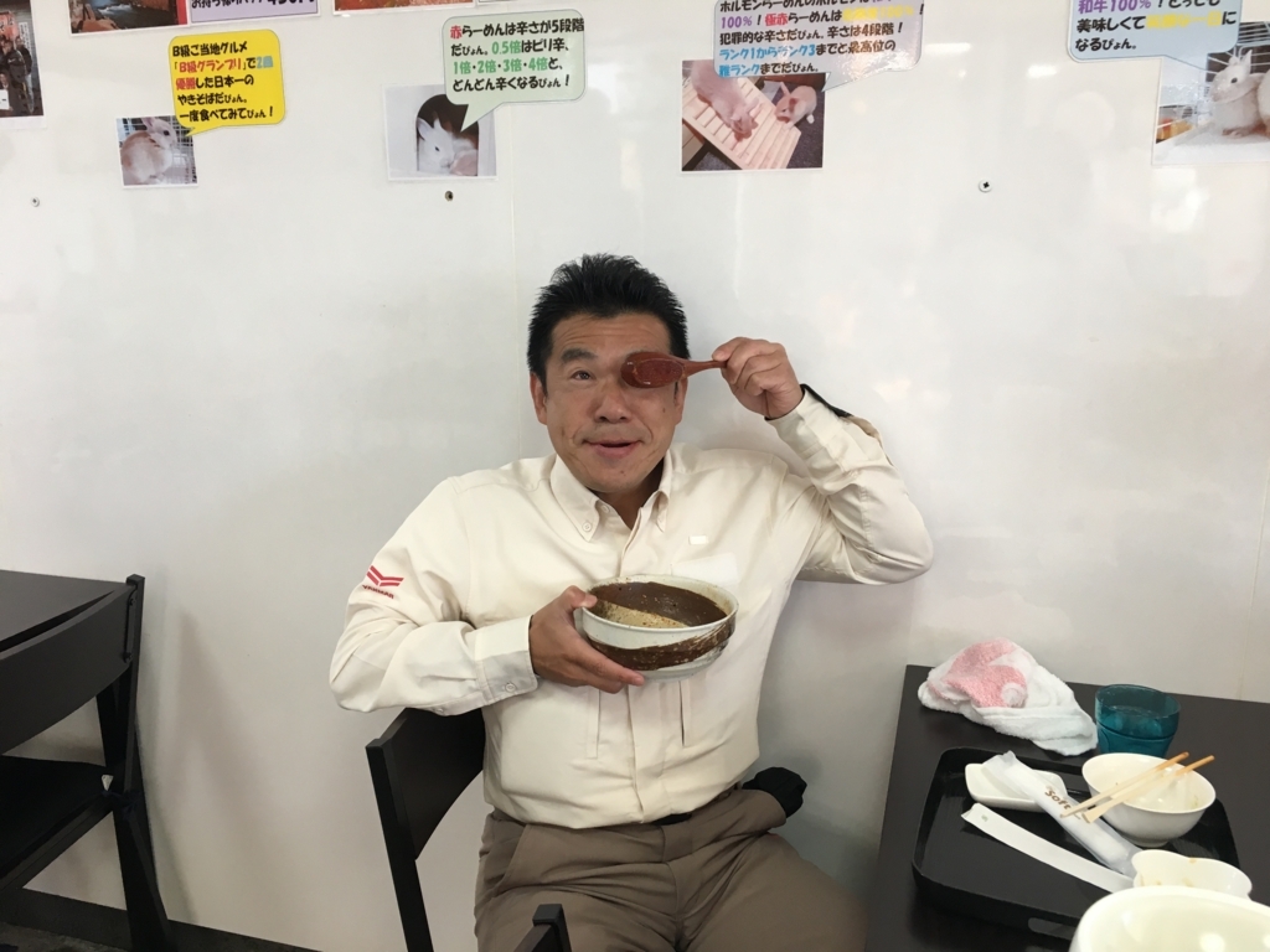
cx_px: 635
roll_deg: -0.3
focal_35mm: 29
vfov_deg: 48.2
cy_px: 476
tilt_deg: -13.4
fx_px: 1064
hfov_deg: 61.7
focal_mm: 4.15
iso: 50
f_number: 2.2
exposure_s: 1/30
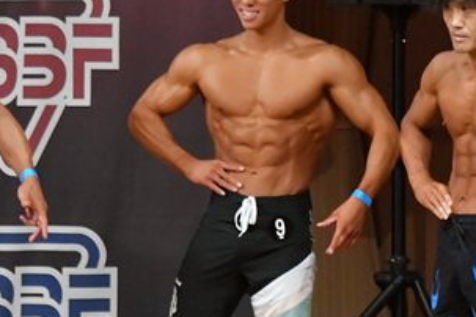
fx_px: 8118
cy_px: 271
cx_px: 218
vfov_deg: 2.2
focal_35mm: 614
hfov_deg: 3.4
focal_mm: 160
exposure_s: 1/400
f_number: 5.6
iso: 9000
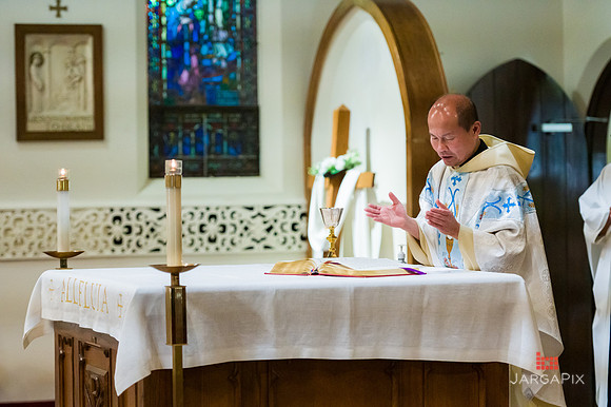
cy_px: 204
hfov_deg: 18.6
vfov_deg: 12.4
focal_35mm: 110
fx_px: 1866
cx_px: 306
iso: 6400
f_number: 3.2
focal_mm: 110
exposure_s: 1/320
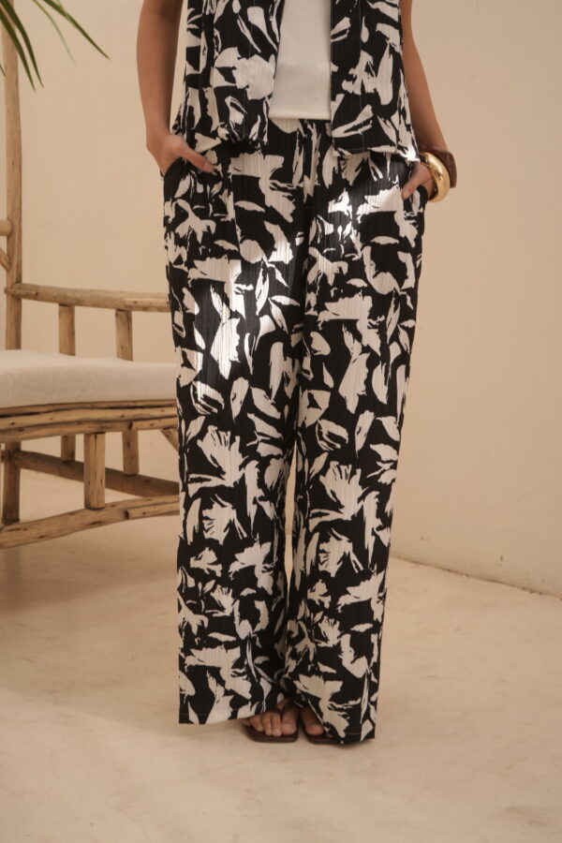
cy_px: 422
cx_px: 281
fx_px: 1171
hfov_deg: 27.0
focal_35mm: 50
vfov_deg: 39.6
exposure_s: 1/125
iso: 125
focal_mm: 50
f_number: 9
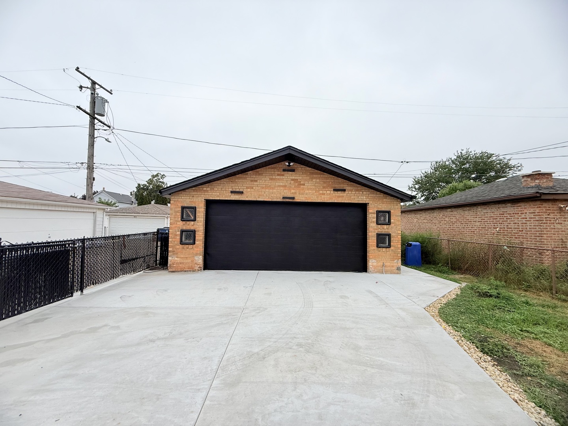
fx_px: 230
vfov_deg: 85.7
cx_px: 284
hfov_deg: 102.1
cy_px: 213
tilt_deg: +3.3
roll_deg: -1.1
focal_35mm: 14
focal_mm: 2.22
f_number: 2.2
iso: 50
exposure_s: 1/942
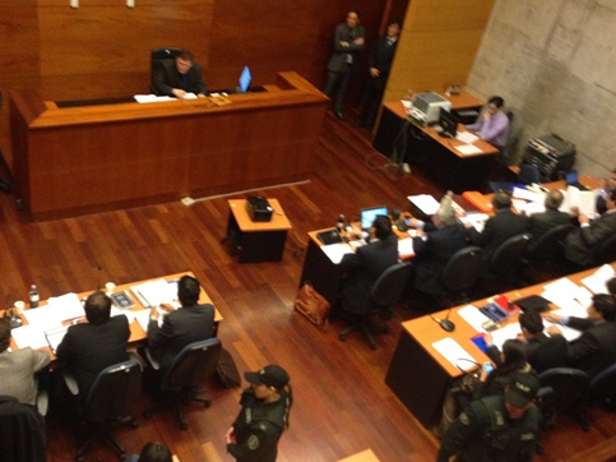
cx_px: 256
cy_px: 250
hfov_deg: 45.6
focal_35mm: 41
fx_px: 729
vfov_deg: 35.1
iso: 320
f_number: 2.4
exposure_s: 1/20
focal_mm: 4.12
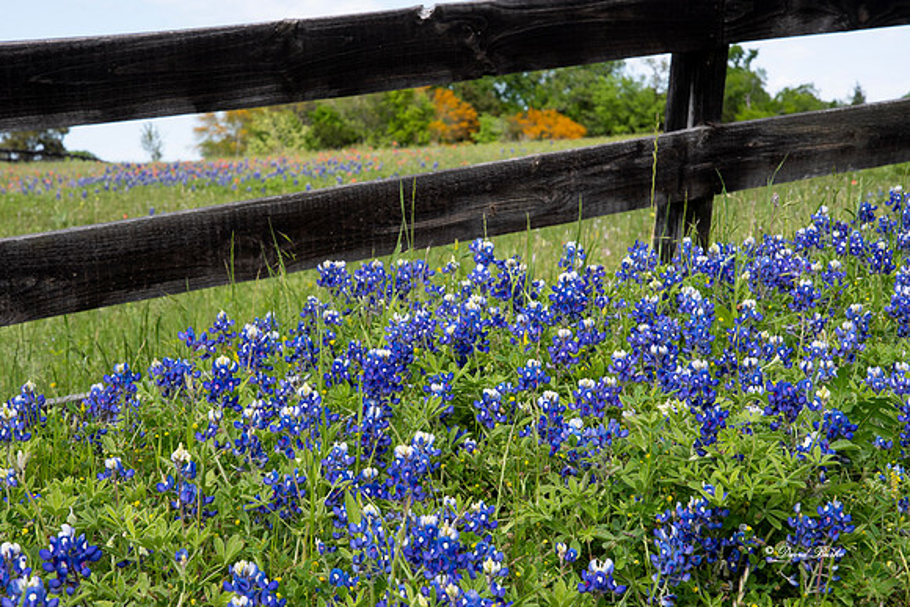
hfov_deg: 26.0
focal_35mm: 78
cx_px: 455
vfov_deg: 17.5
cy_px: 304
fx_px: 1972
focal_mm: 52
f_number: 13
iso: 100
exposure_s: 1/60
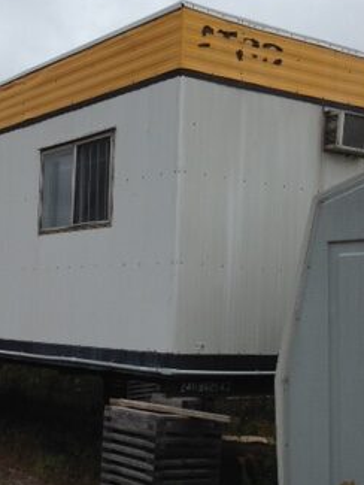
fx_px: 911
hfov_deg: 22.3
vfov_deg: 29.7
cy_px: 288
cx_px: 69
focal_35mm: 65
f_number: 2.4
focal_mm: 4.12
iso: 50
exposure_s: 1/1550
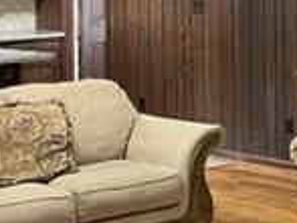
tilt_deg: +2.7
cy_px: -83
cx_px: 453
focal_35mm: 113
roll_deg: +1.2
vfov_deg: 12.6
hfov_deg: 15.9
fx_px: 969
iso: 200
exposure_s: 1/60
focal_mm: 5.7
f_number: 1.5
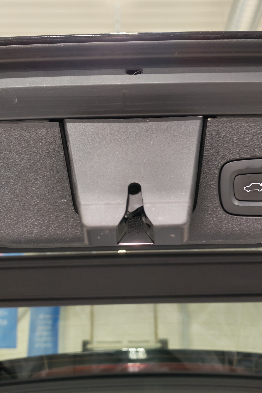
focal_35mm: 44
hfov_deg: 30.5
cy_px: 192
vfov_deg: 44.5
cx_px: 139
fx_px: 480
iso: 1000
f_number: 1.9
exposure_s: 1/50
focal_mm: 6.12
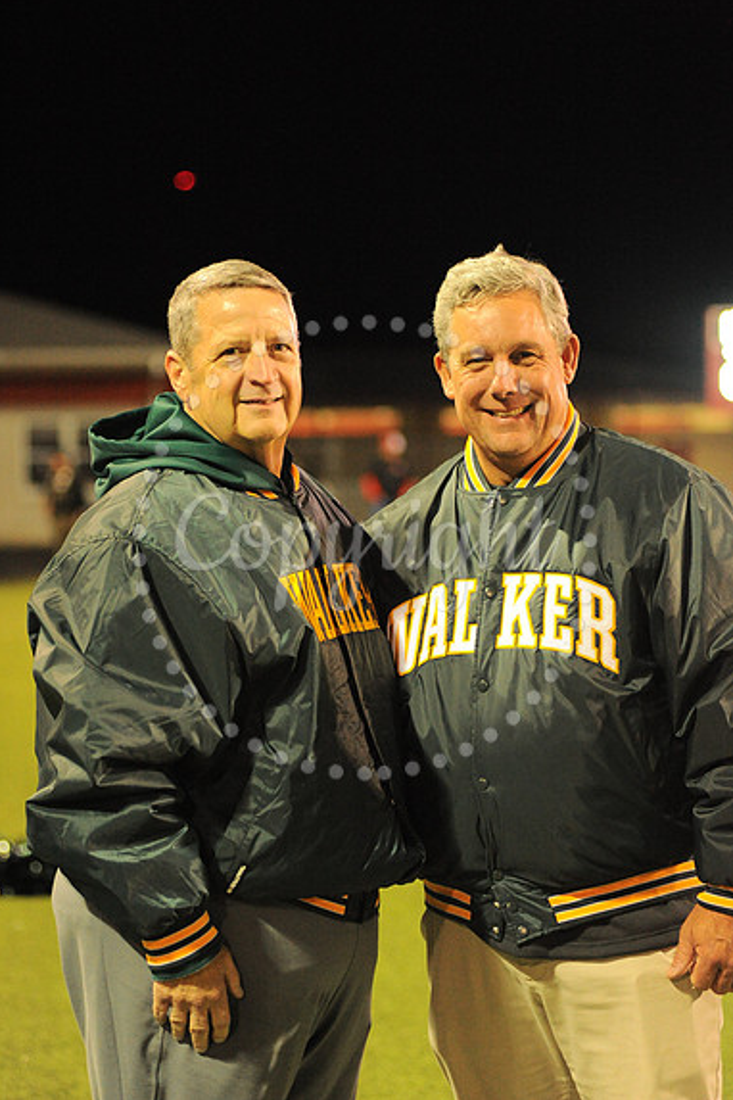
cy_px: 545
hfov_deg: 14.7
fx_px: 2840
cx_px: 365
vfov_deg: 21.9
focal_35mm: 93
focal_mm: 92
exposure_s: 1/200
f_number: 3.2
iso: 5000
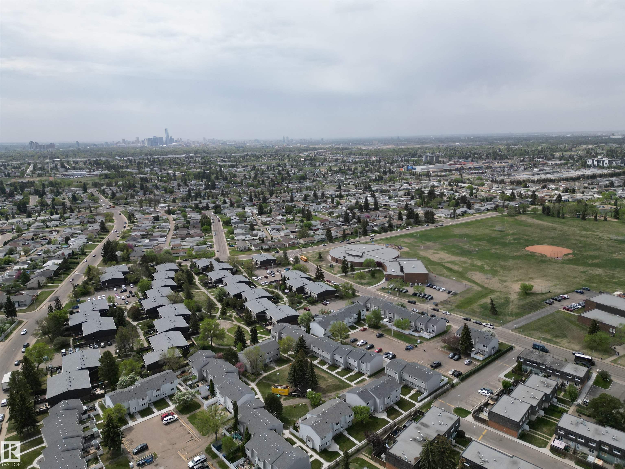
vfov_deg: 56.8
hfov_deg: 71.6
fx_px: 433
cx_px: 312
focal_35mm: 24
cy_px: 234
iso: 150
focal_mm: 6.72
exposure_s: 1/5000
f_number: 1.7
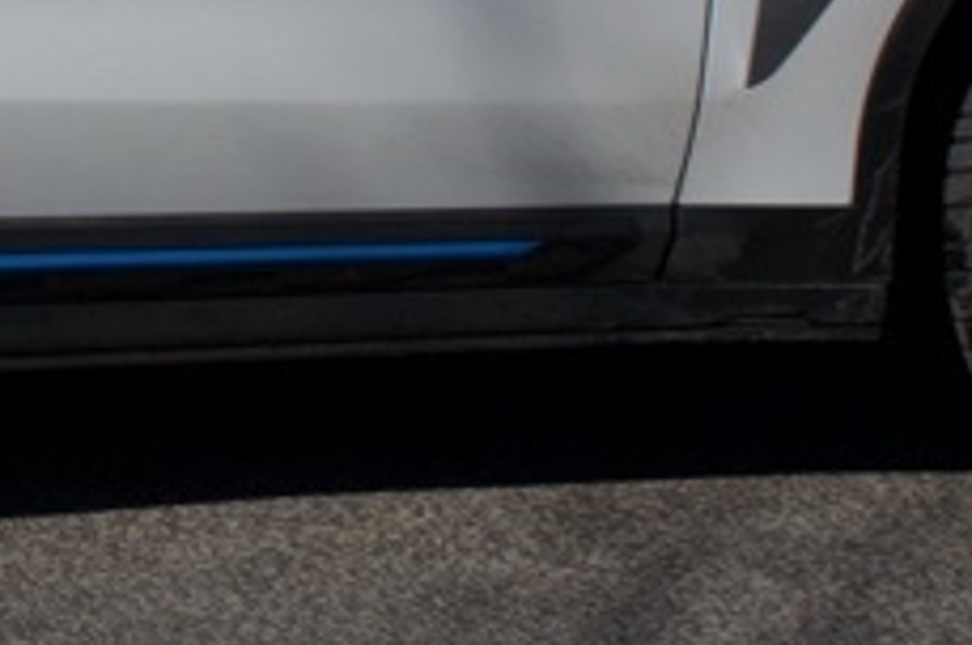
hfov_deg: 8.1
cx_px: -284
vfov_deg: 5.4
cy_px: -335
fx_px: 6794
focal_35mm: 252
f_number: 10
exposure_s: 1/400
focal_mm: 32
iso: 100
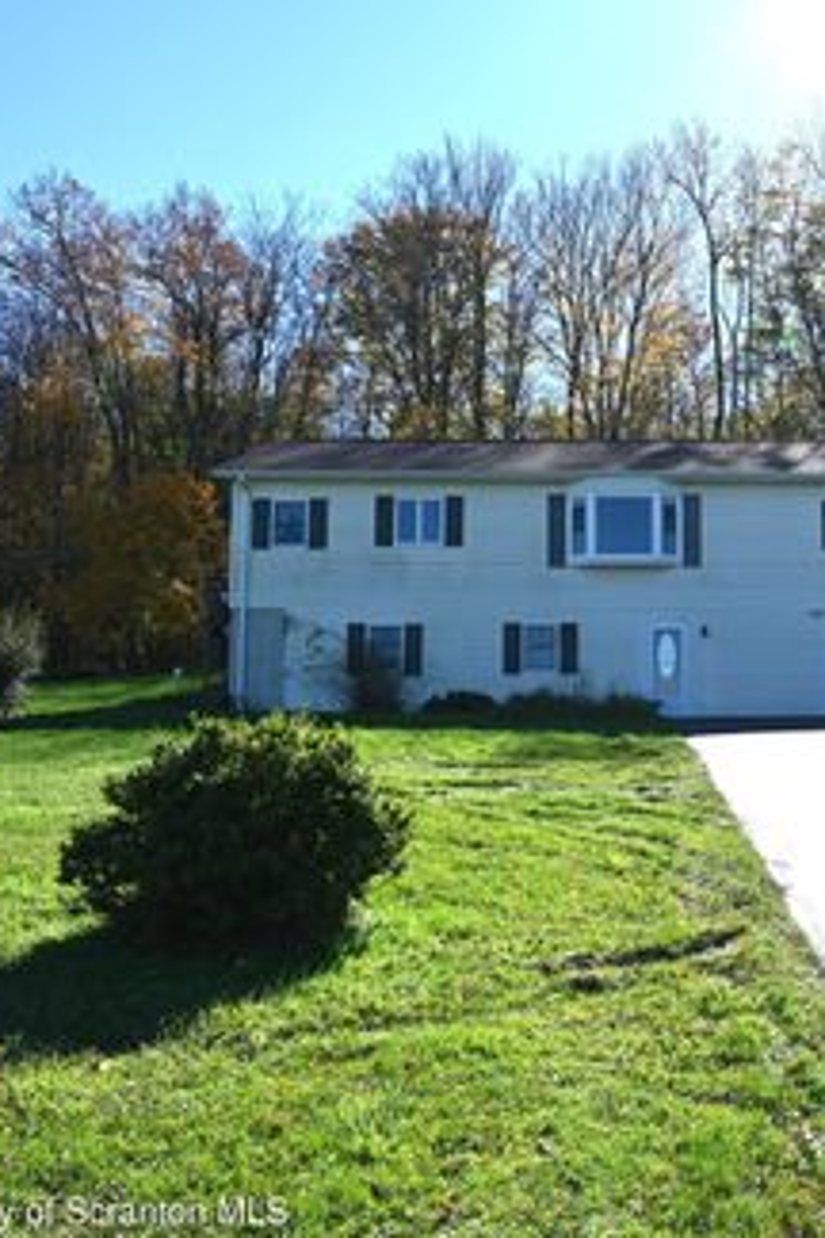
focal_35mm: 37
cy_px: 632
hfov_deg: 34.3
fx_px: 1272
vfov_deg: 51.9
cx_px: 714
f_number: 6.3
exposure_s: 1/320
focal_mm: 24
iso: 100
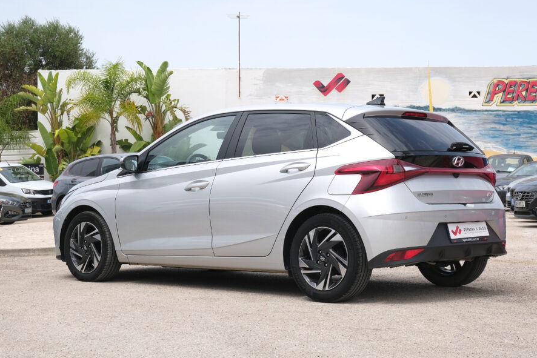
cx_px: 289
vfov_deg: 20.3
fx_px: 1000
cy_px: 189
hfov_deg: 30.1
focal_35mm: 67
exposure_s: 1/200
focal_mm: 38.5
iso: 160
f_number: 9
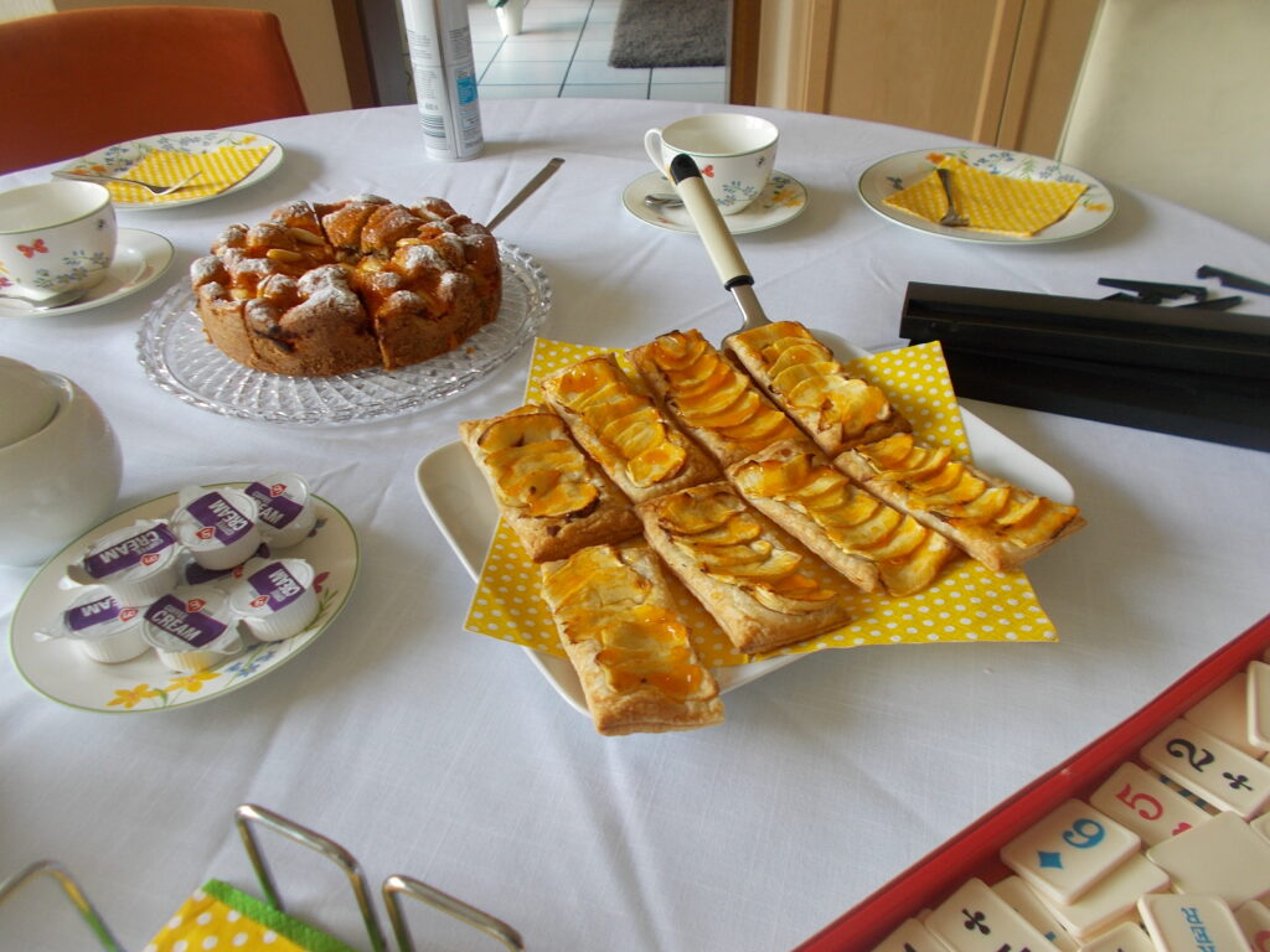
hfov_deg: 67.3
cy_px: 476
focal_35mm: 26
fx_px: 954
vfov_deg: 53.1
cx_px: 635
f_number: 3.2
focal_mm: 4.6
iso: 80
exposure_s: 1/25
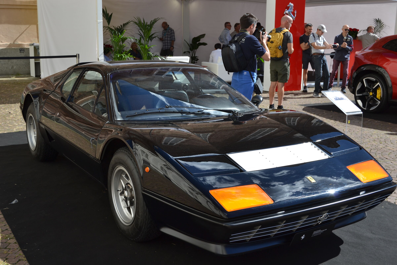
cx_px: 198
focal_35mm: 42
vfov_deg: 31.9
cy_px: 132
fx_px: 463
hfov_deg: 46.4
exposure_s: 1/250
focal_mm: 28
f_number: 8
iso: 100
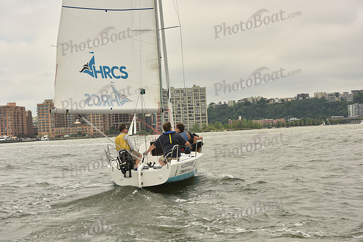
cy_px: 121
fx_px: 706
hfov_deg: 28.8
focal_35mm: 70
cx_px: 182
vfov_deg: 19.5
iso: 320
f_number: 8
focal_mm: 70
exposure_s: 1/1250
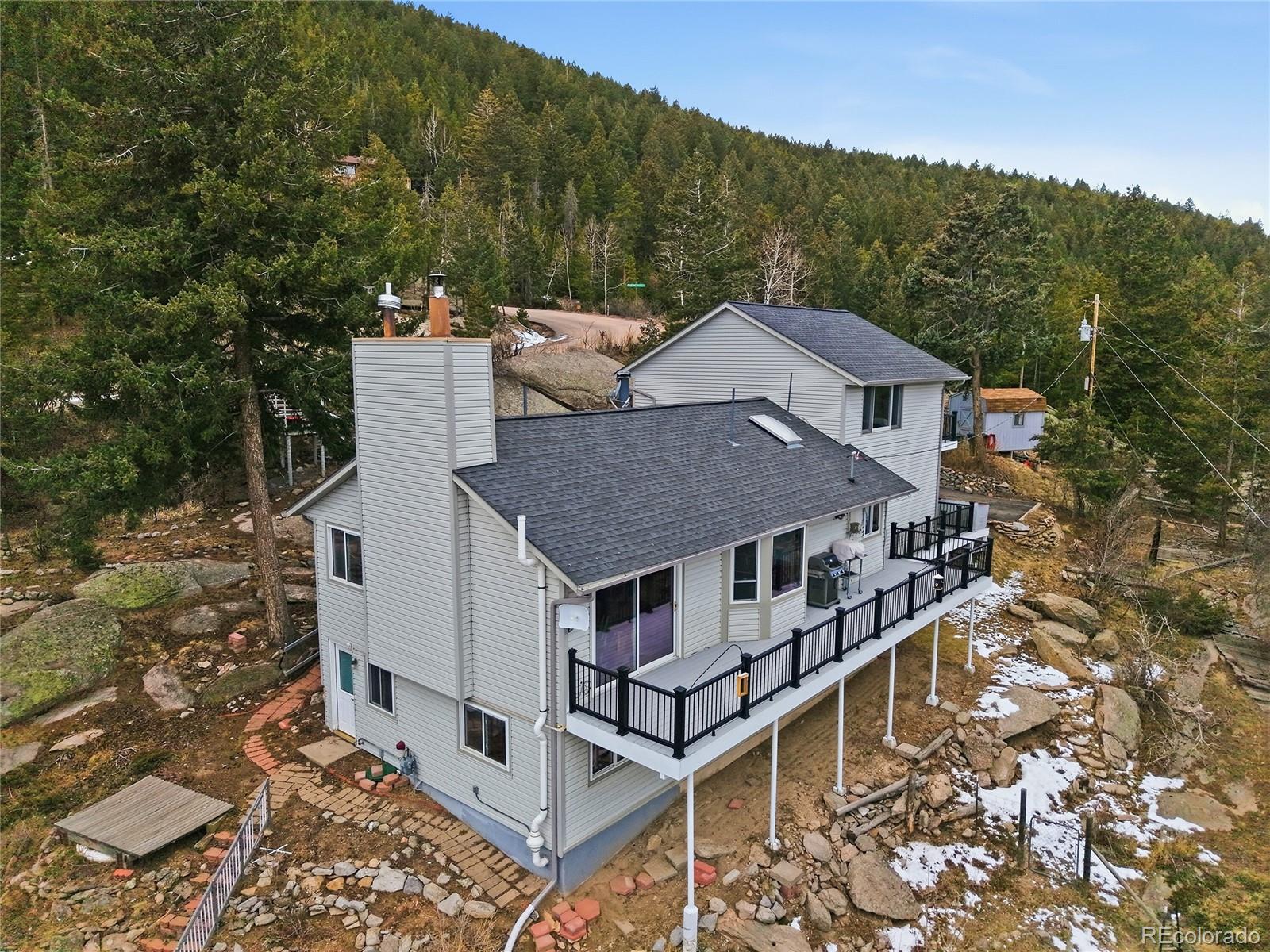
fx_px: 881
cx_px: 635
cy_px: 476
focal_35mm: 24
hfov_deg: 71.6
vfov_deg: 56.8
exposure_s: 1/6400
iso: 320
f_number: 1.8
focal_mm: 8.7
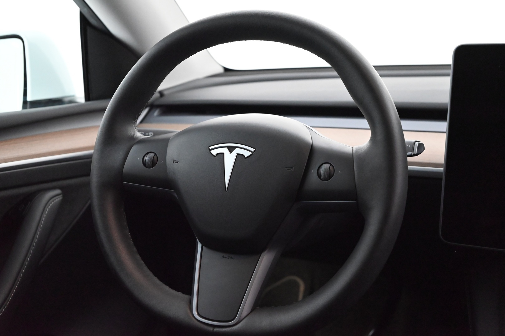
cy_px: 168
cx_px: 252
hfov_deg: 45.4
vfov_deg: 31.2
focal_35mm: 43
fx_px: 603
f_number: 5.6
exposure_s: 1/60
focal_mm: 43
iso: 10000
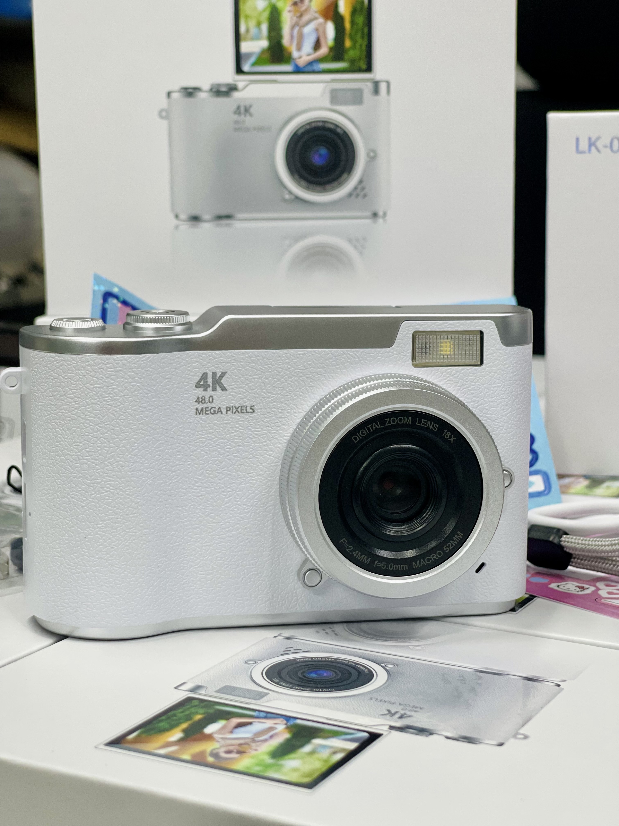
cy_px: 413
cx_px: 310
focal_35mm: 64
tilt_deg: -8.9
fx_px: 1526
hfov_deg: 22.9
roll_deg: -0.3
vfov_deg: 30.3
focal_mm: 7.5
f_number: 2.2
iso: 80
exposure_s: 1/100
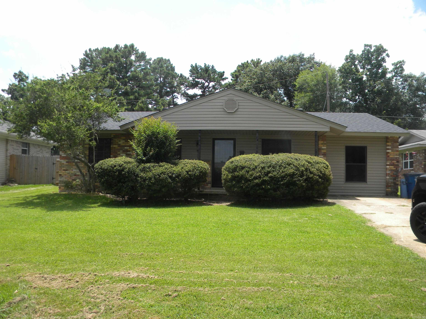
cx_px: 213
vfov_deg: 49.7
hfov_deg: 63.4
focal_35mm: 28
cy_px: 160
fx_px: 345
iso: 80
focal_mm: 5
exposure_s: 1/470
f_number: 3.5
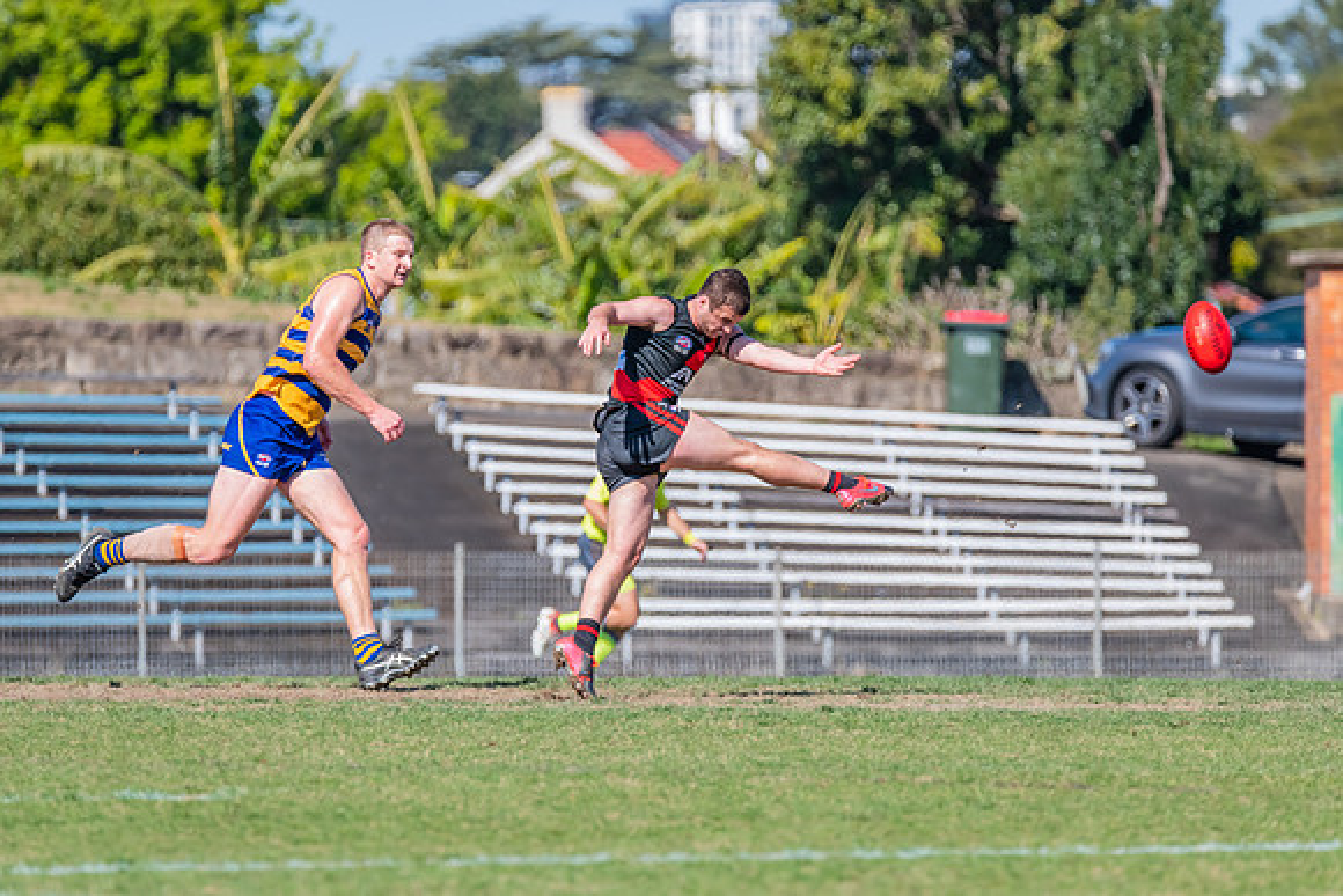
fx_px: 20029
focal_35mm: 537
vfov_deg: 2.6
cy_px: 436
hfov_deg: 3.8
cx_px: 629
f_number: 9
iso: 800
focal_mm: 500
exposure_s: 1/1600
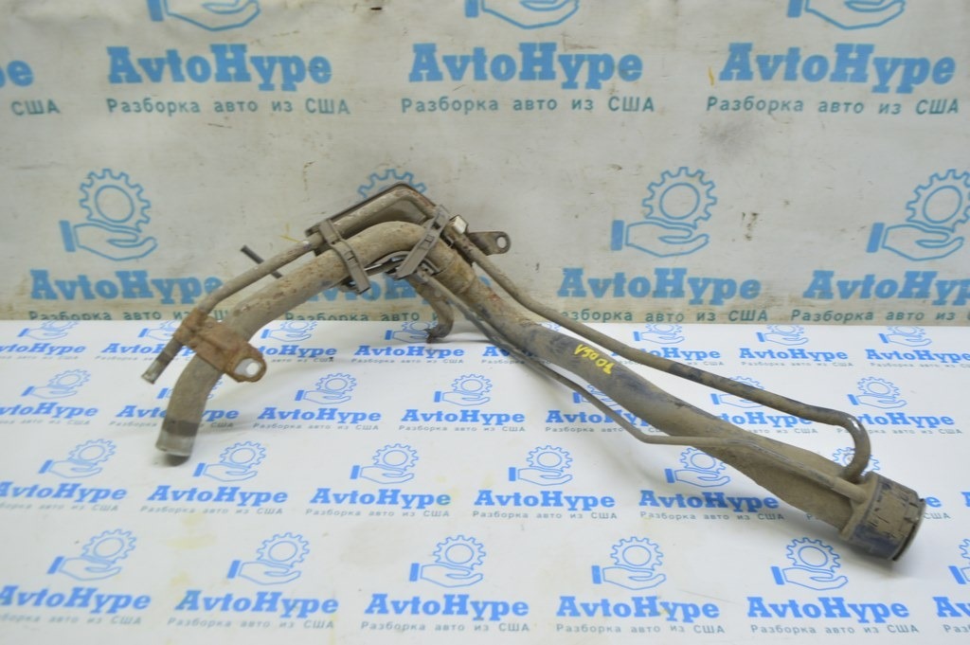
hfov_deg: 59.5
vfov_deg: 41.6
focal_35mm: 32
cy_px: 322
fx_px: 848
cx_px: 485
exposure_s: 1/20
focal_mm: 21
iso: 400
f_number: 5.6
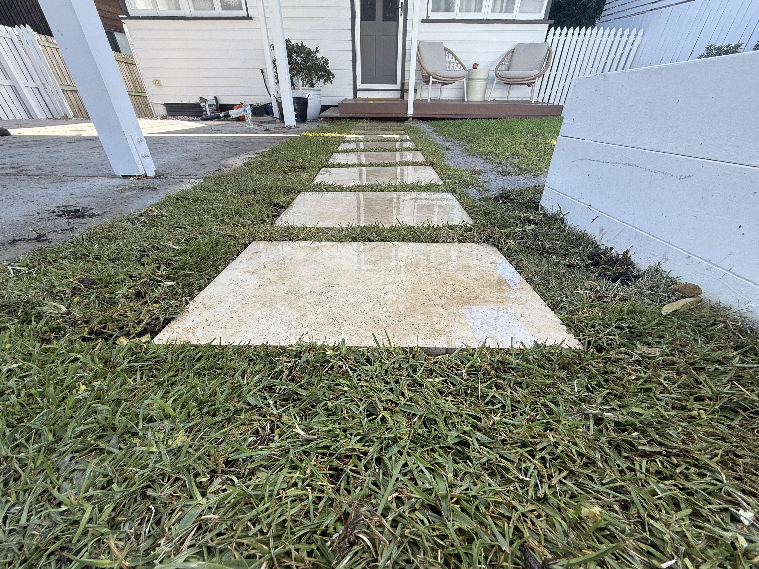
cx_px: 380
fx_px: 307
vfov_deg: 85.7
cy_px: 284
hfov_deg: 102.1
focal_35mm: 14
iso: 50
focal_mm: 2.22
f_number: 2.2
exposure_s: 1/222
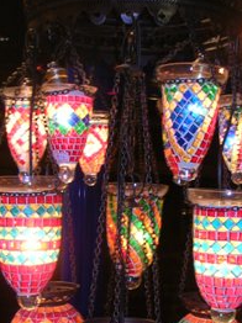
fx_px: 607
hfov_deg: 22.5
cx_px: 106
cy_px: 263
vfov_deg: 29.1
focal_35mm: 65
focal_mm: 5.8
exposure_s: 1/30
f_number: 2.8
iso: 50
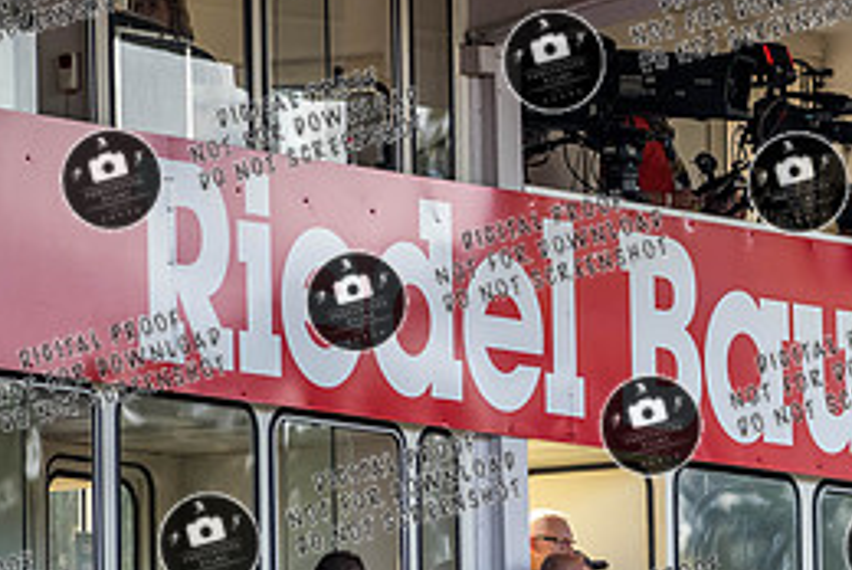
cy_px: 346
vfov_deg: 2.1
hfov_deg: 3.1
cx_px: 865
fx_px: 15827
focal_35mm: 668
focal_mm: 300
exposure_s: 1/1600
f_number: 3.2
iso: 1100
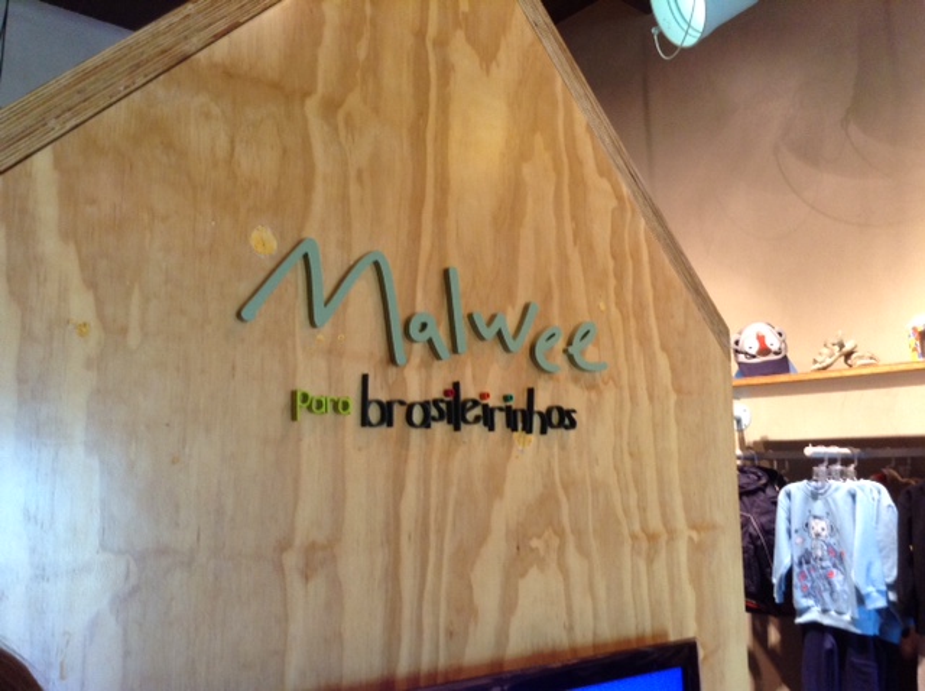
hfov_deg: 55.4
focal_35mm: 33
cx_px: 462
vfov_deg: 42.8
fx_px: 880
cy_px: 346
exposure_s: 1/24
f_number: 2.4
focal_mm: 3.3
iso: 100
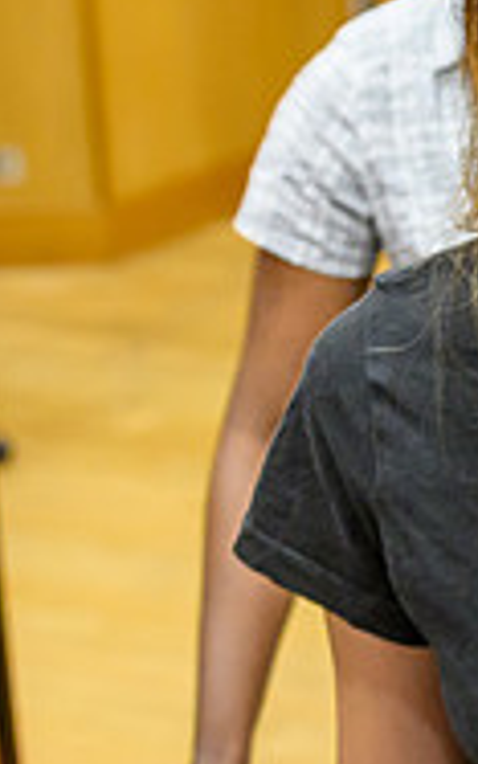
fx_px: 2395
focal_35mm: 115
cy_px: 149
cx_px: 878
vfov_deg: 18.0
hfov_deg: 10.6
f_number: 2.8
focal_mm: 35
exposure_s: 1/200
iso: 2800
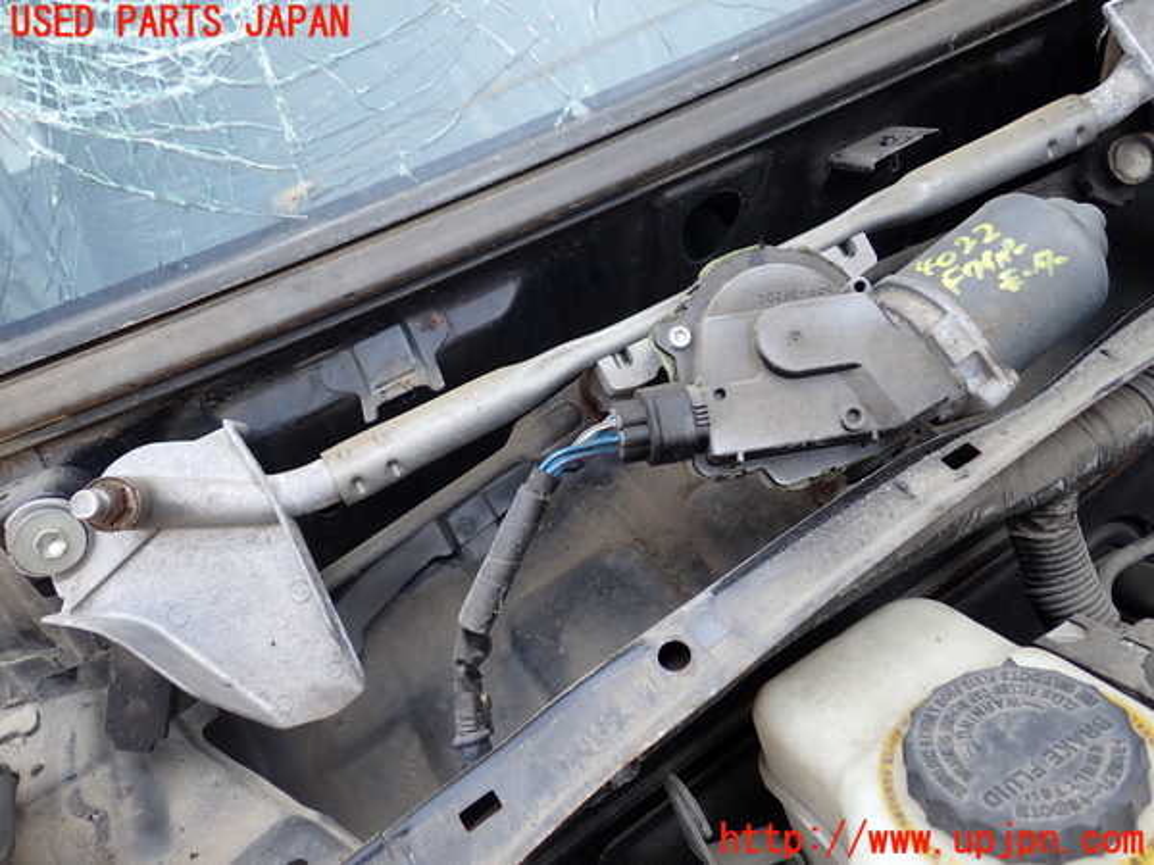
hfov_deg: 60.0
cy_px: 432
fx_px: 1000
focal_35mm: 30
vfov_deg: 46.8
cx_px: 577
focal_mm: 5.4
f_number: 2.3
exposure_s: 1/200
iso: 100
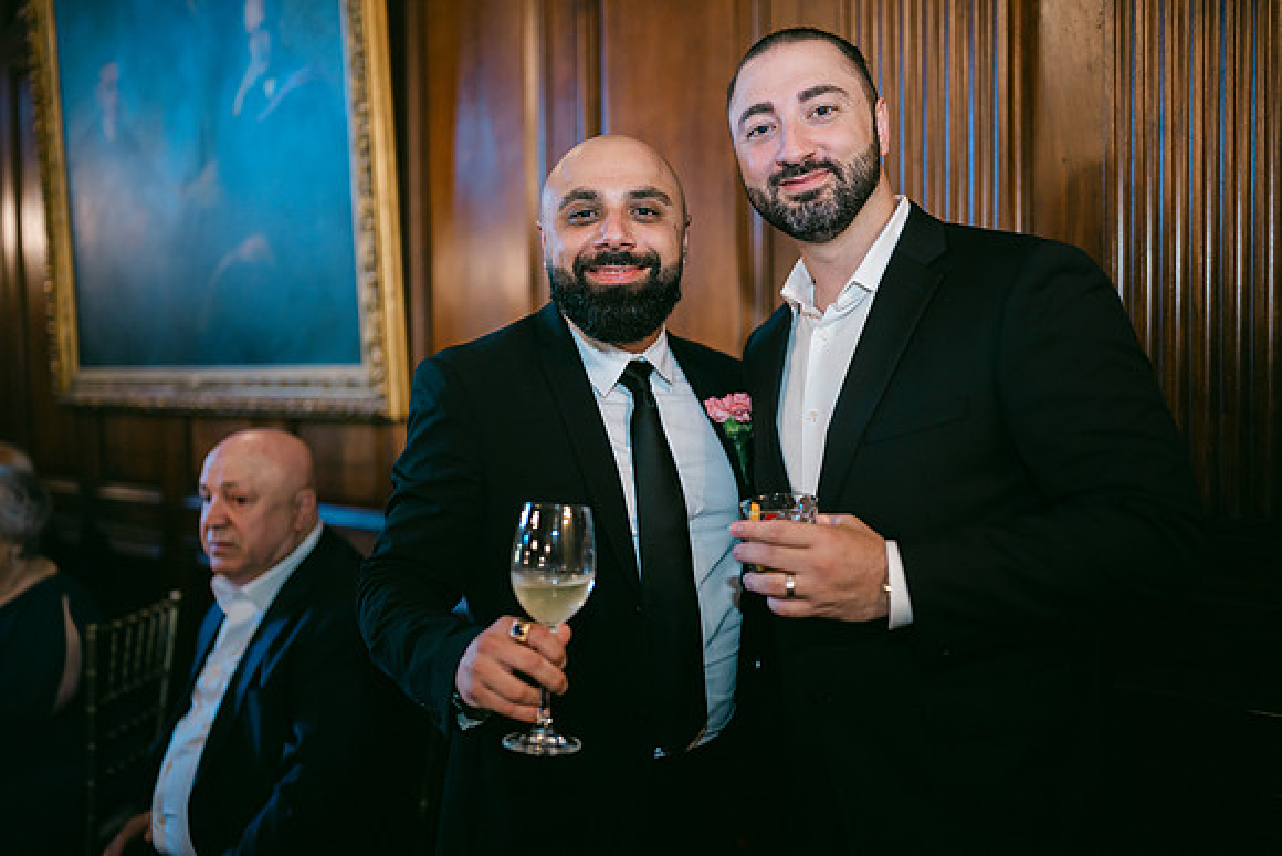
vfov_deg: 37.9
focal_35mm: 35
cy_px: 428
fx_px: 1247
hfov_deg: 54.4
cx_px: 641
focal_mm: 35
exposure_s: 1/125
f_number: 1.2
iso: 200
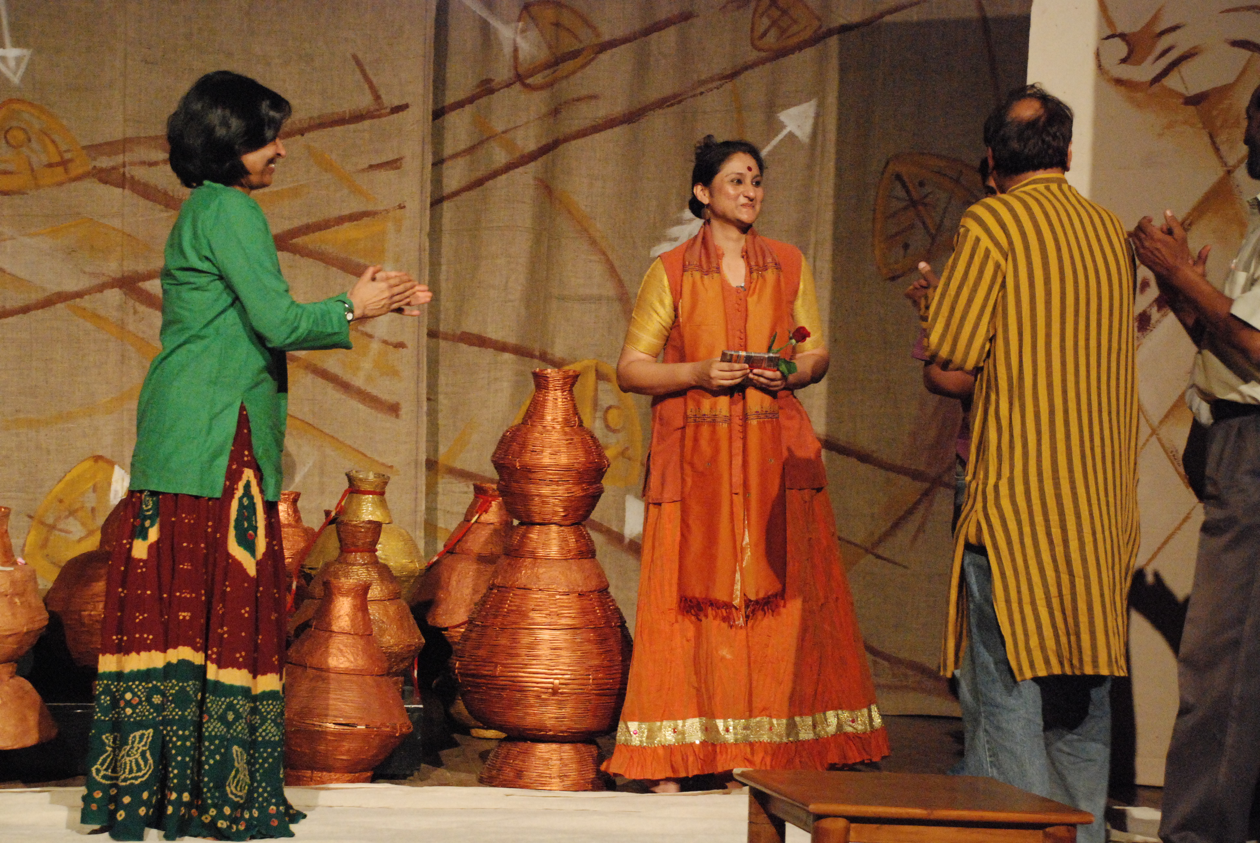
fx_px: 2733
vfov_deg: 17.5
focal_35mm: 78
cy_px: 422
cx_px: 630
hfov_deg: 26.0
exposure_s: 1/50
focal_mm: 52
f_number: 5
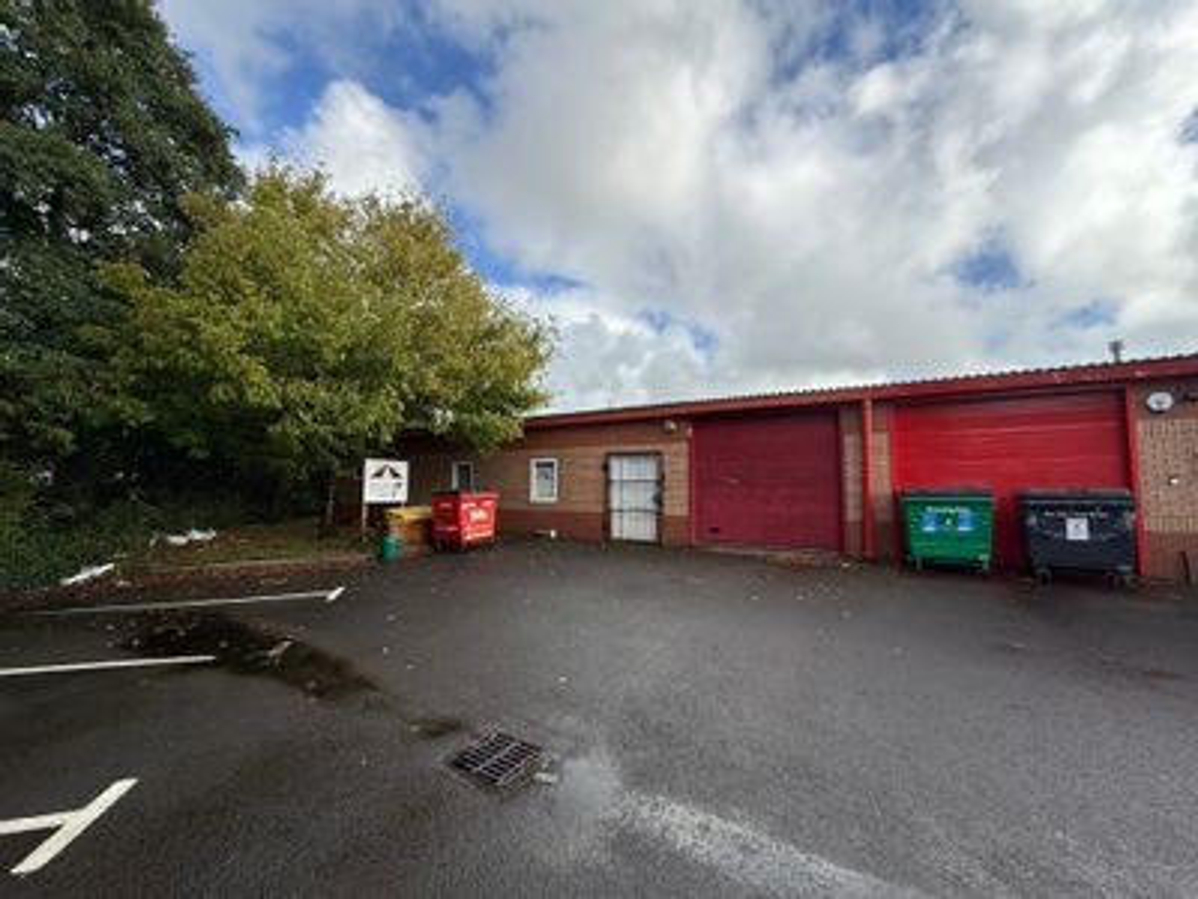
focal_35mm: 14
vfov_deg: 85.7
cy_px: 450
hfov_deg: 102.1
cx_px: 599
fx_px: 485
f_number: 2.2
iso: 50
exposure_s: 1/985
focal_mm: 2.22
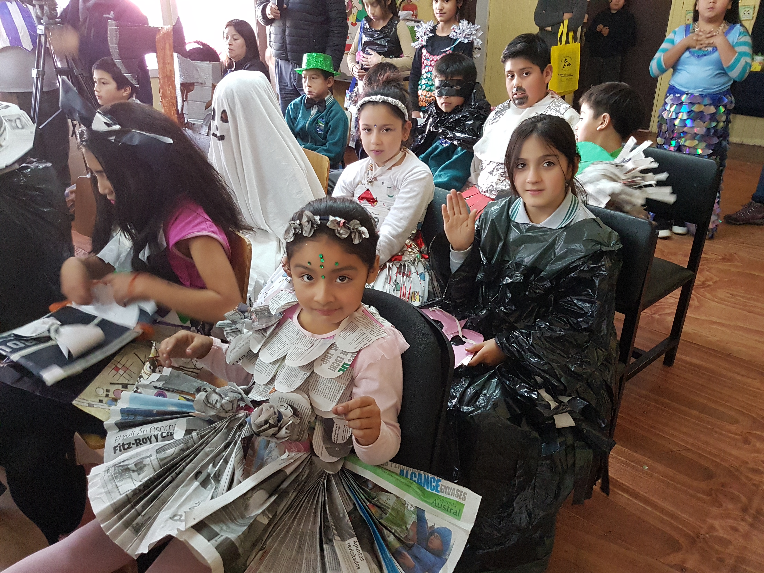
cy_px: 286
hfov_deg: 67.3
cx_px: 382
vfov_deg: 53.1
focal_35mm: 26
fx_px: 574
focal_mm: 4.2
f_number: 1.7
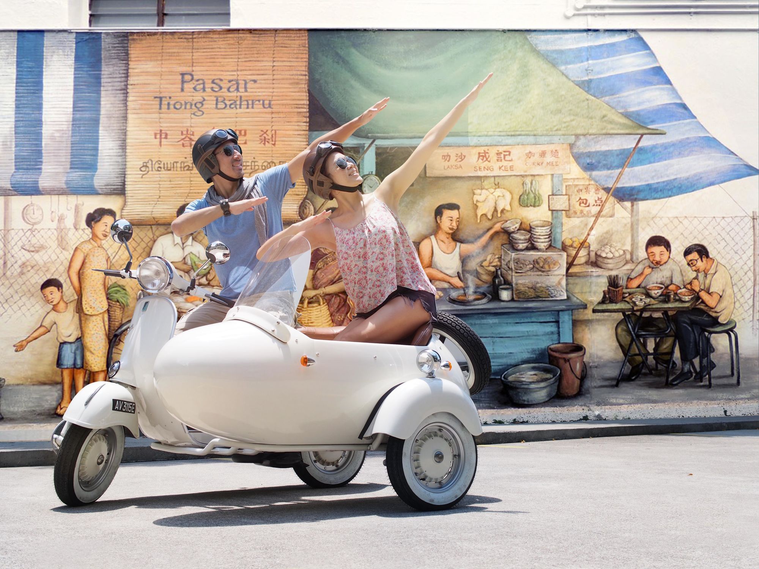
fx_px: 1096
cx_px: 380
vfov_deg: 29.1
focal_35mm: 50
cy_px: 284
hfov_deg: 38.2
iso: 200
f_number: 4.5
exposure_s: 1/640
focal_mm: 25
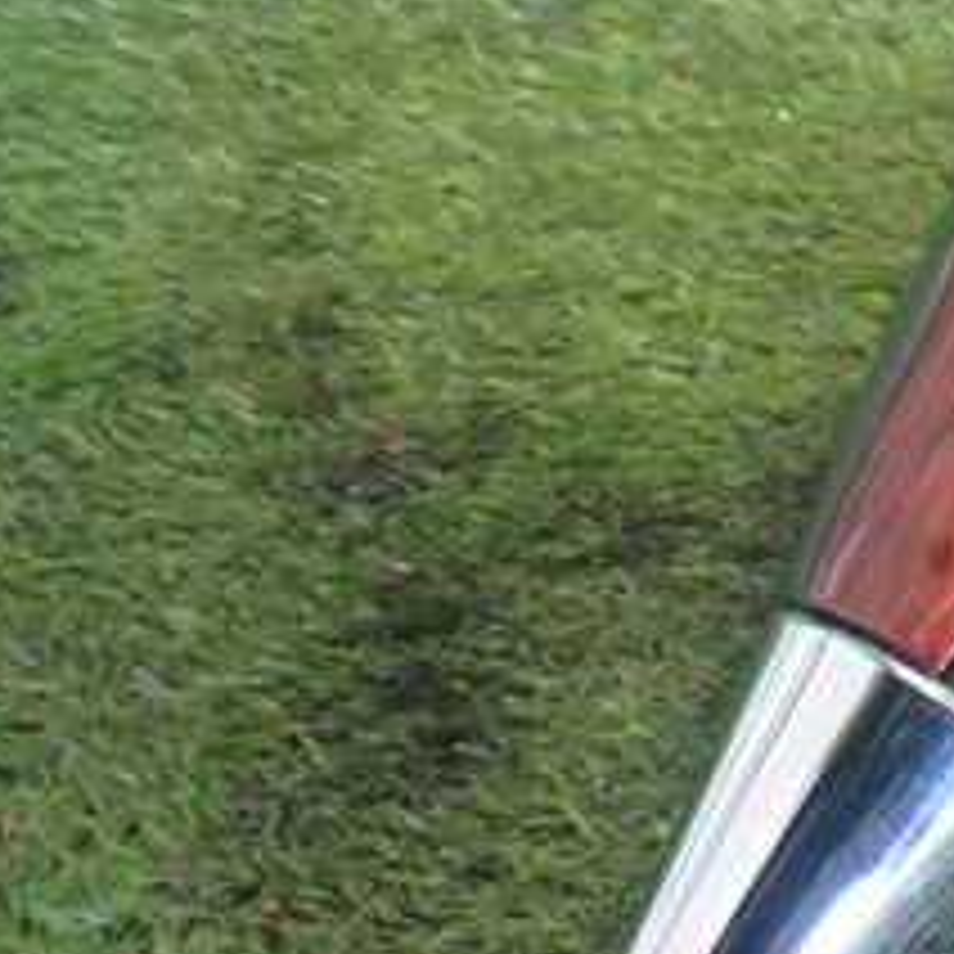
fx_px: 2339
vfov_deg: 22.9
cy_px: 310
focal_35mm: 75
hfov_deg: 20.5
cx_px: 1323
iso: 800
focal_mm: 5.4
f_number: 2.3
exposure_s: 1/60
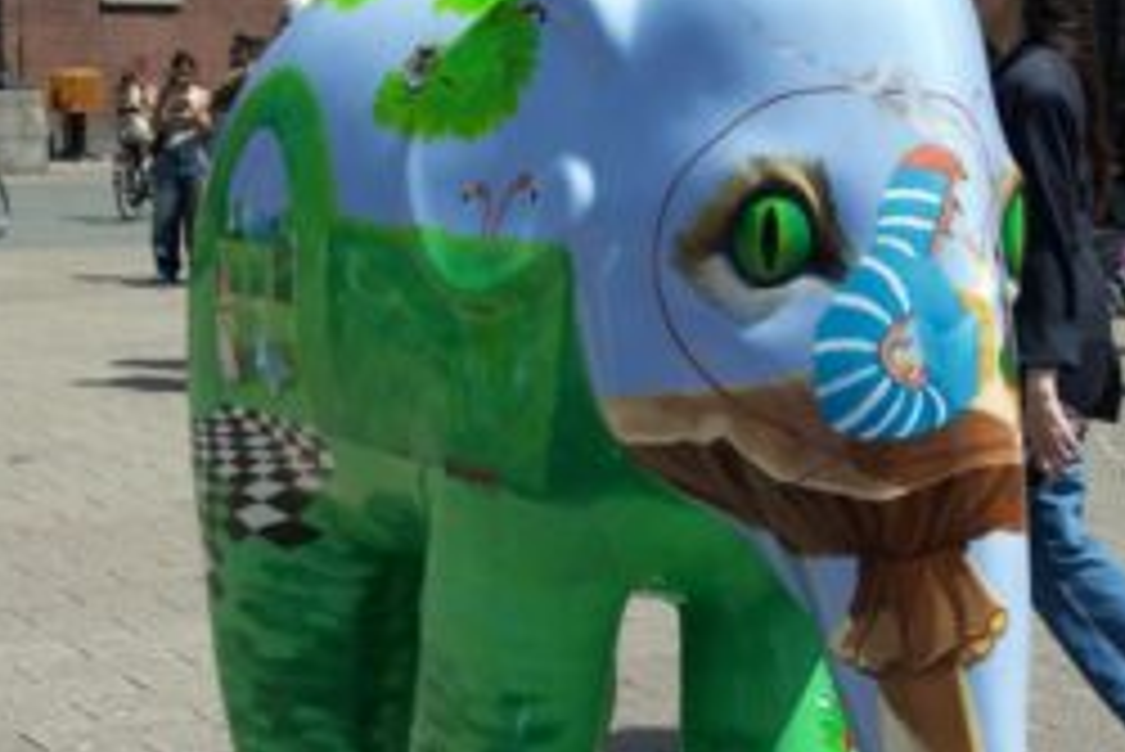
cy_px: 498
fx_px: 2689
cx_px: 418
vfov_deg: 15.9
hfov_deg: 23.6
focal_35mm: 86
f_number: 6.3
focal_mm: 29
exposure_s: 1/160
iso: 100
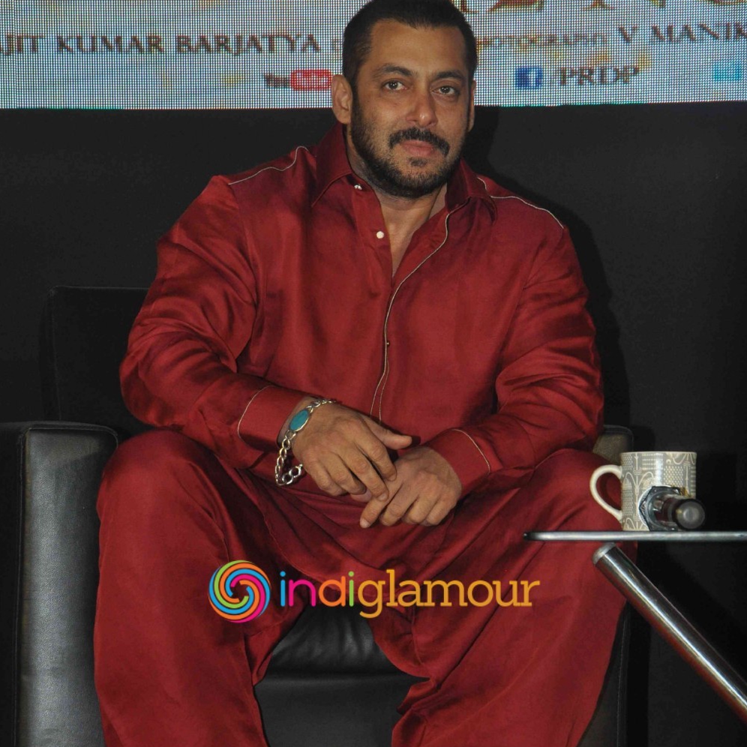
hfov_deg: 11.3
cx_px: 374
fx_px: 3760
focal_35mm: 154
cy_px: 442
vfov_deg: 11.3
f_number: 11
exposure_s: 1/250
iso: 800
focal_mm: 80
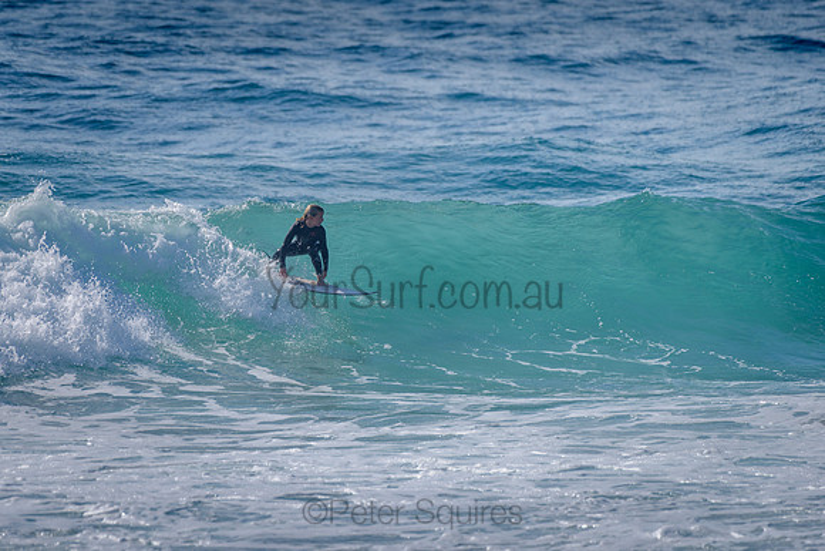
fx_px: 14054
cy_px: 241
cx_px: 319
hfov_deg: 3.4
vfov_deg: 2.2
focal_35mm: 613
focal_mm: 500
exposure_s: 1/2000
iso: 110
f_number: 5.6
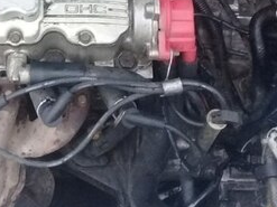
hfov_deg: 23.2
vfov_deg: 16.8
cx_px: 55
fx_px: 664
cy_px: -60
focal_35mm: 83
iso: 200
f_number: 2.2
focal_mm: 3.3
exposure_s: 1/40
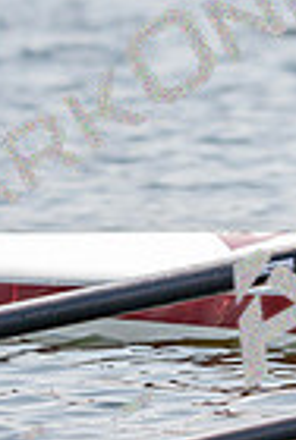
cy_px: -99
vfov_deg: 2.5
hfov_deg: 1.7
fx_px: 10137
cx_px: 872
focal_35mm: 826
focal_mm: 200
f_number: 5.6
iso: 250
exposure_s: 1/1600
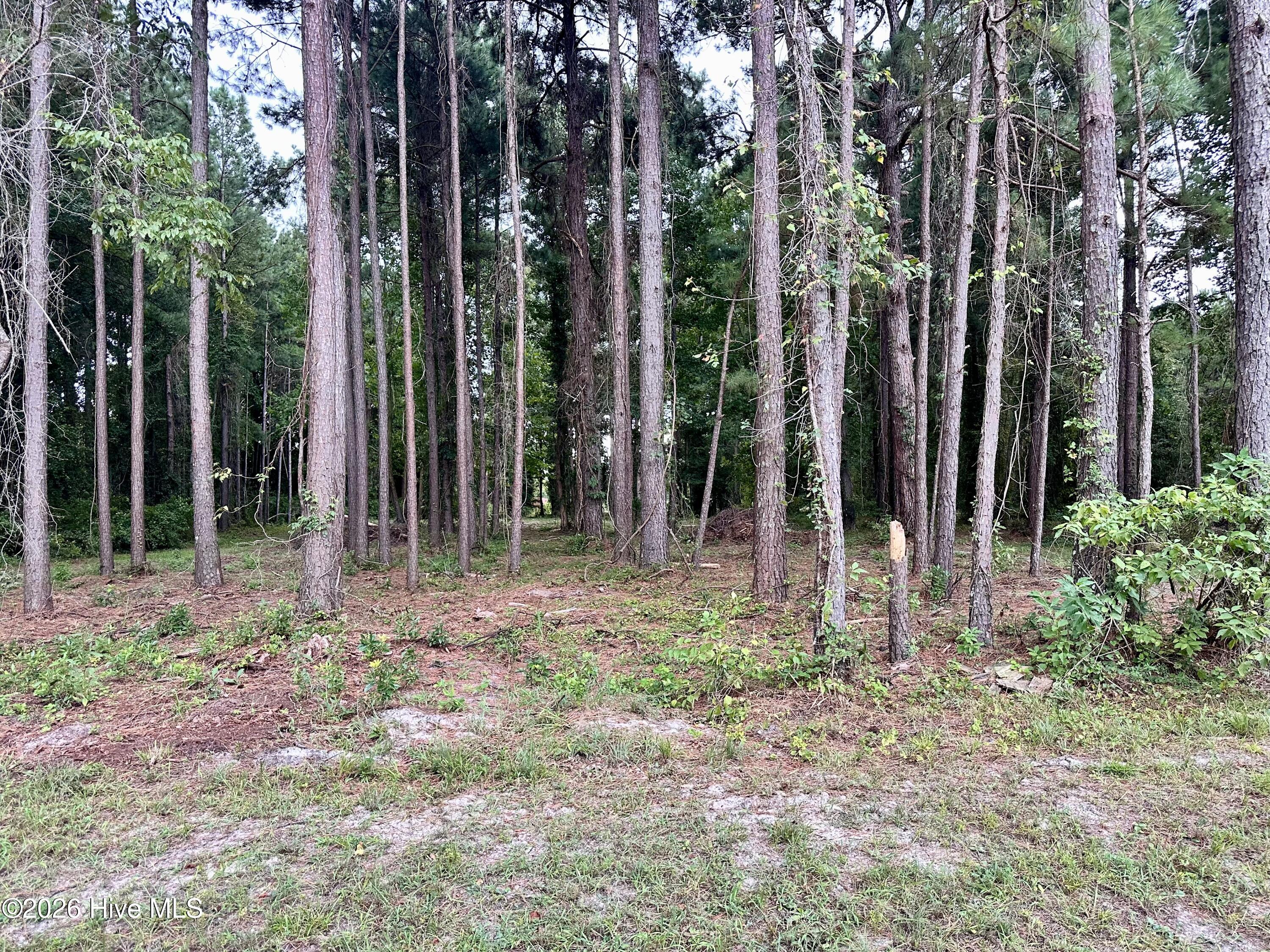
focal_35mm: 24
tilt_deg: +1.8
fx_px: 881
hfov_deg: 71.6
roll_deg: +0.5
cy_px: 476
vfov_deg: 56.8
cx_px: 635
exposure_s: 1/91
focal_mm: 6.86
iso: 250
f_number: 1.78
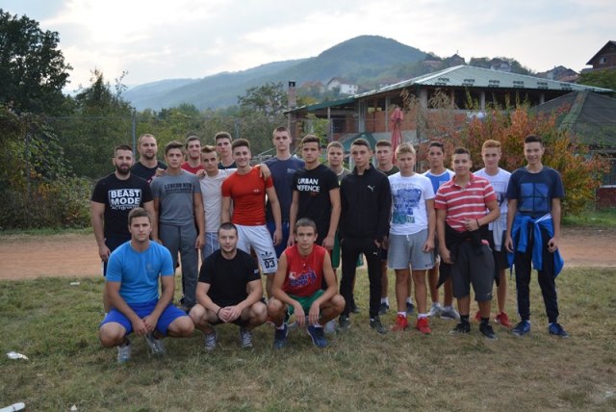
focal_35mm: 38
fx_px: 642
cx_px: 308
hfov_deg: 51.2
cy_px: 206
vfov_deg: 35.6
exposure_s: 1/1000
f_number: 4
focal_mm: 25
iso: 450
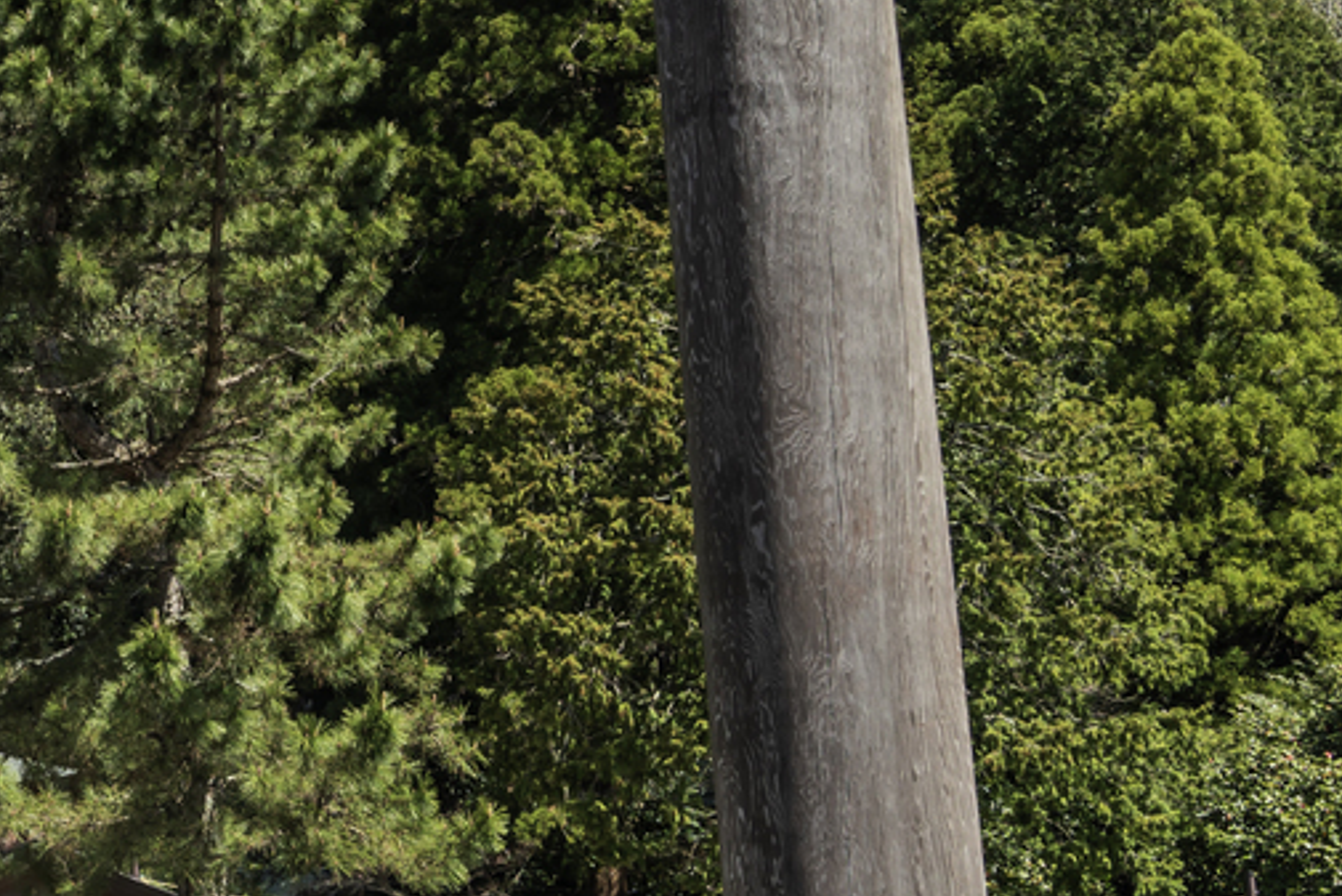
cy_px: 316
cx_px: -154
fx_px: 3691
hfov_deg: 19.7
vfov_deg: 13.8
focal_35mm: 99
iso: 125
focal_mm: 25
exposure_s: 1/250
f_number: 8
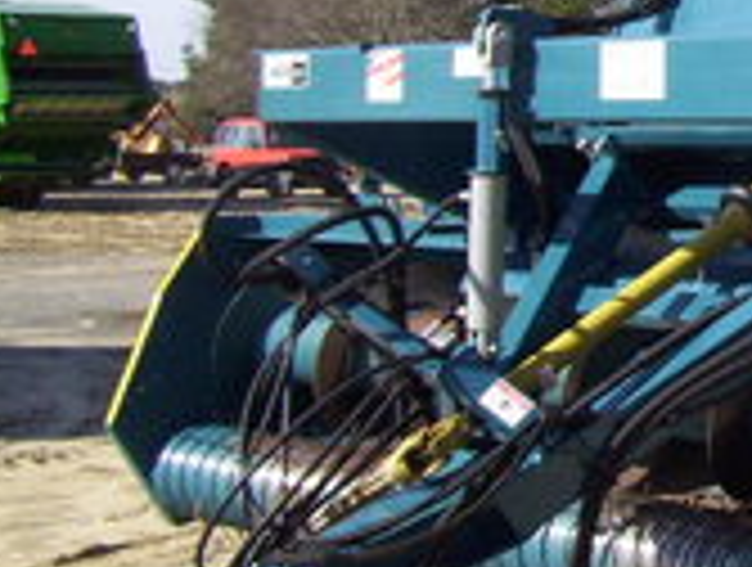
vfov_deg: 14.2
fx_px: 2264
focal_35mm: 104
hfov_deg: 16.8
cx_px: 1189
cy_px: 140
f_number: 5.6
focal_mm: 5.7
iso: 80
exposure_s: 1/200
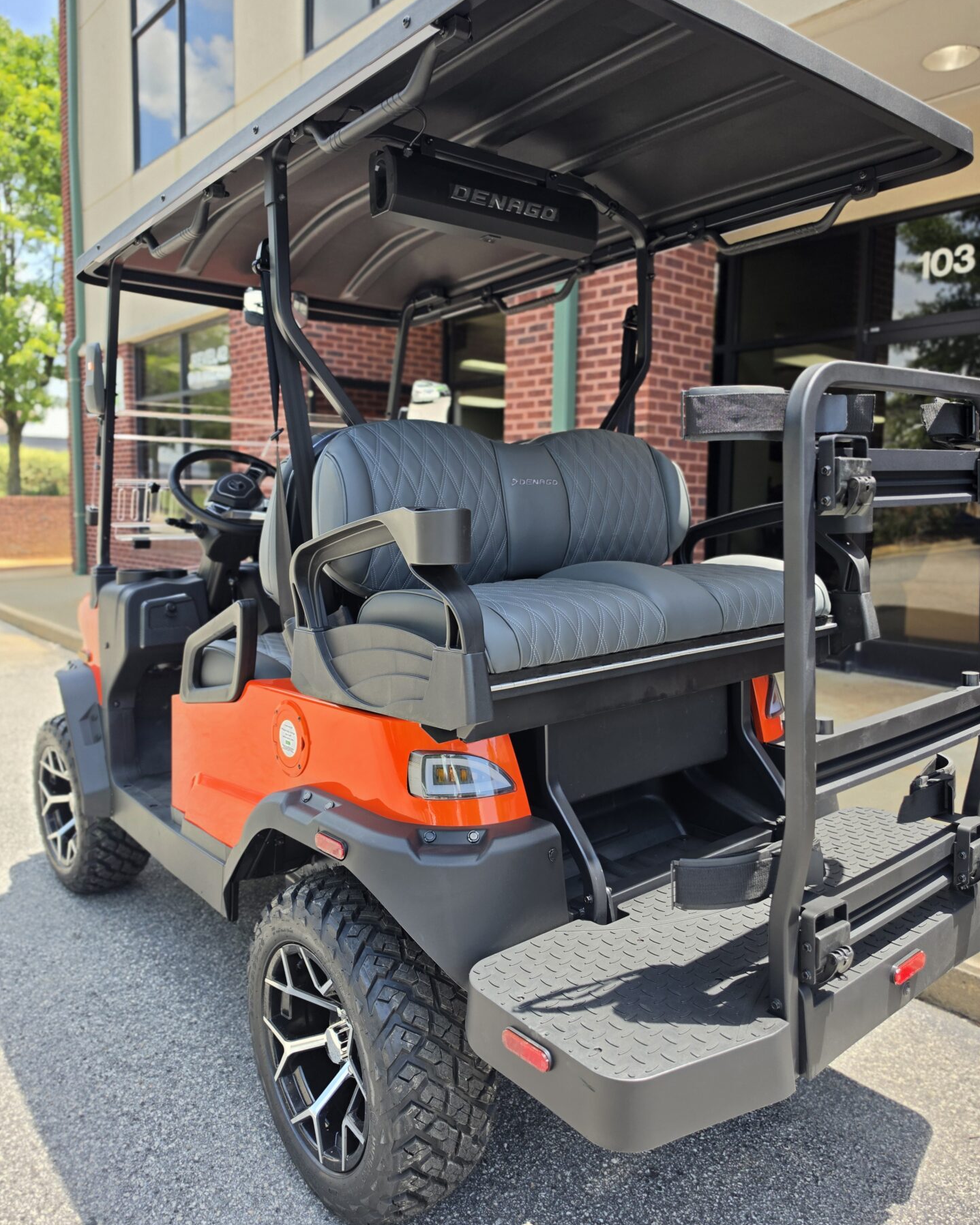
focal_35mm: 24
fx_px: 870
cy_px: 585
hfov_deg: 58.8
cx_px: 490
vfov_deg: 70.2
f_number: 1.4
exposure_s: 1/1864
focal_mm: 6.5
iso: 64
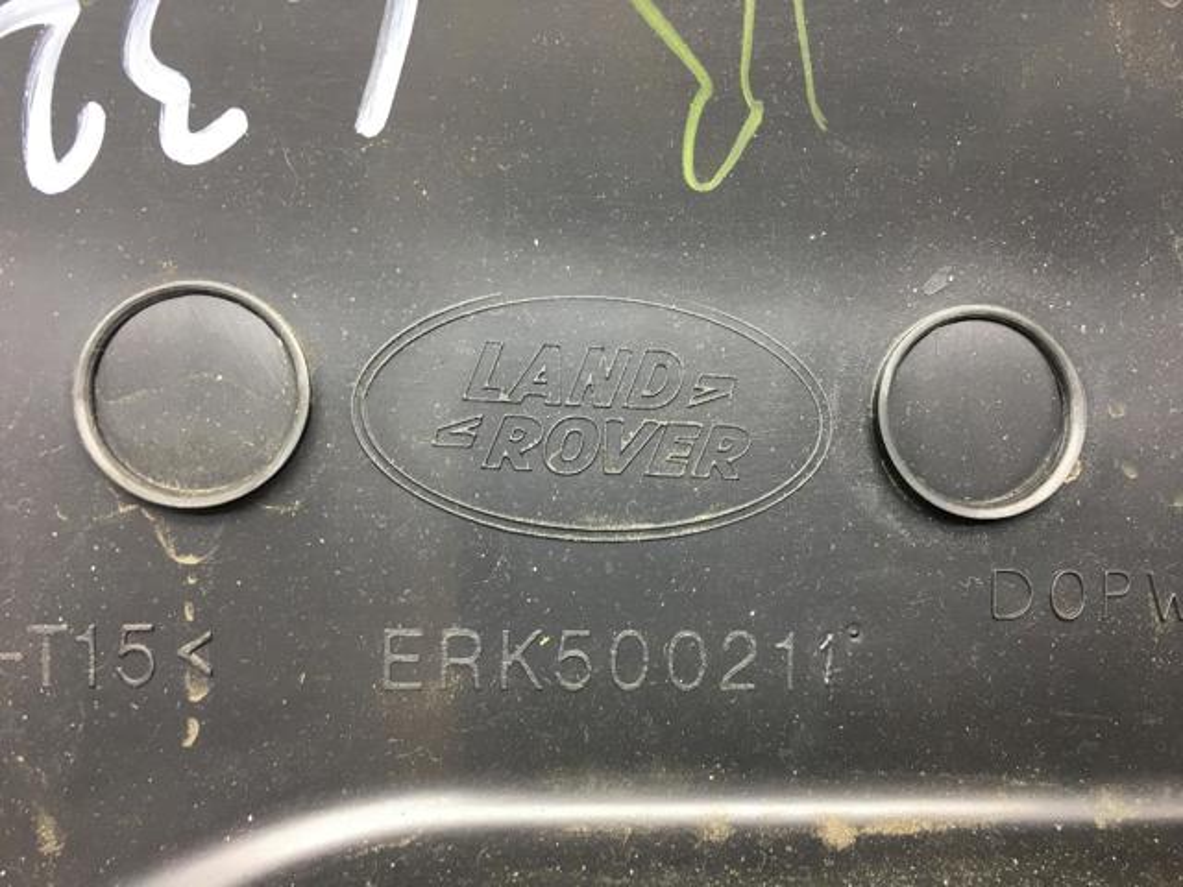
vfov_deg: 48.2
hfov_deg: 61.7
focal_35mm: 29
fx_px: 991
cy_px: 444
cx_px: 592
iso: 80
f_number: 2.2
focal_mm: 4.15
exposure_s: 1/33
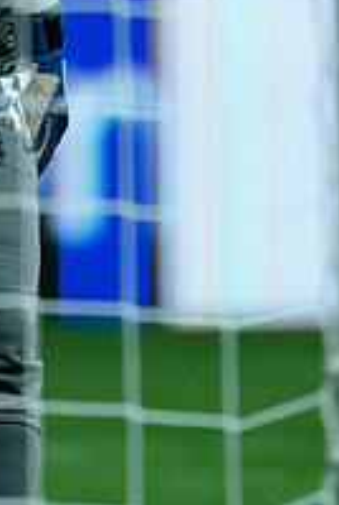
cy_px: -93
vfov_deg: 1.2
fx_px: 24463
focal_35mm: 1738
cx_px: -37
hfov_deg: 0.8
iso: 2500
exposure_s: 1/1600
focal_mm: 600
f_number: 4
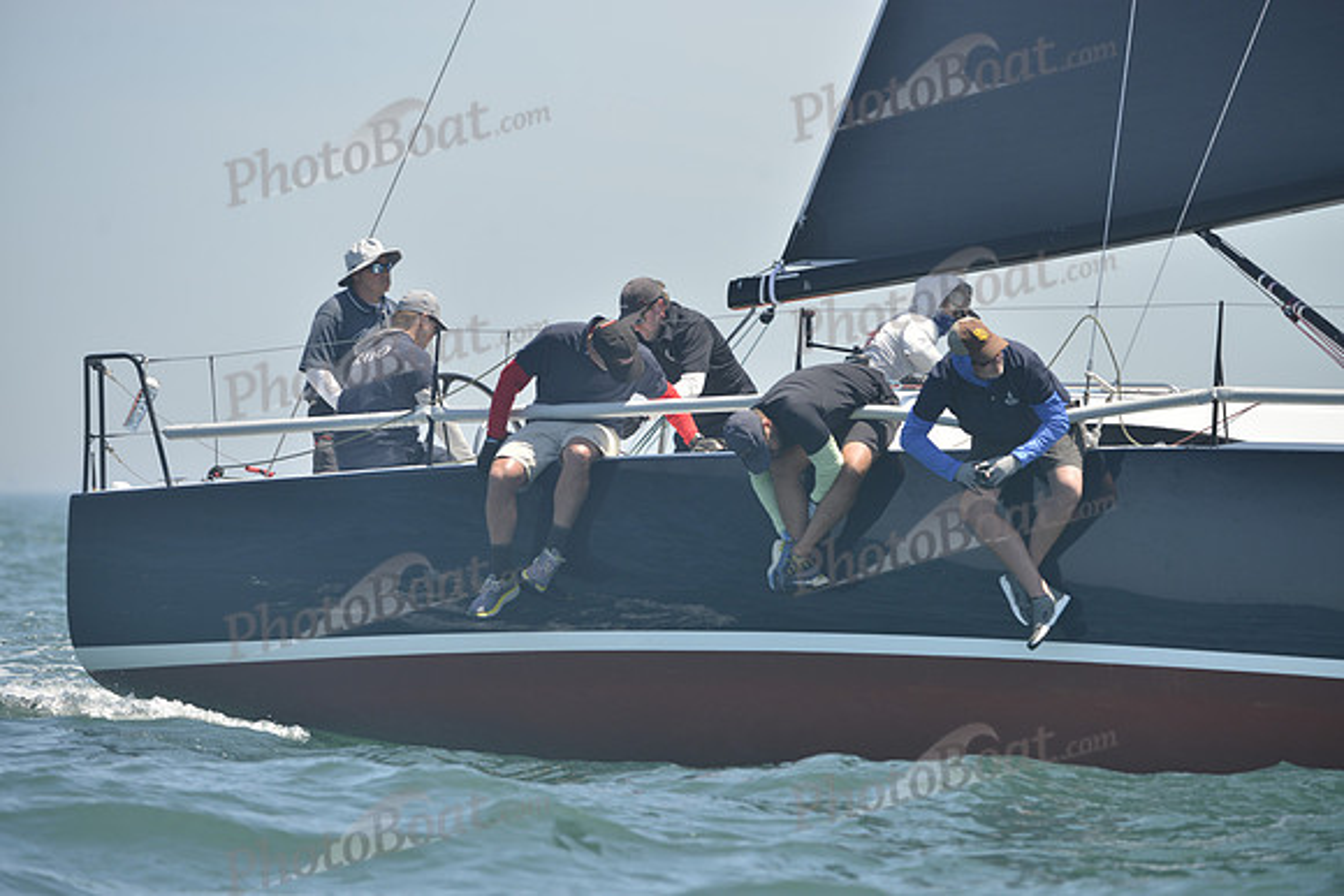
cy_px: 448
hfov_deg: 7.6
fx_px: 10082
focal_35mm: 270
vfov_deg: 5.1
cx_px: 672
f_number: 5
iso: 280
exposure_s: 1/1000
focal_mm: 270
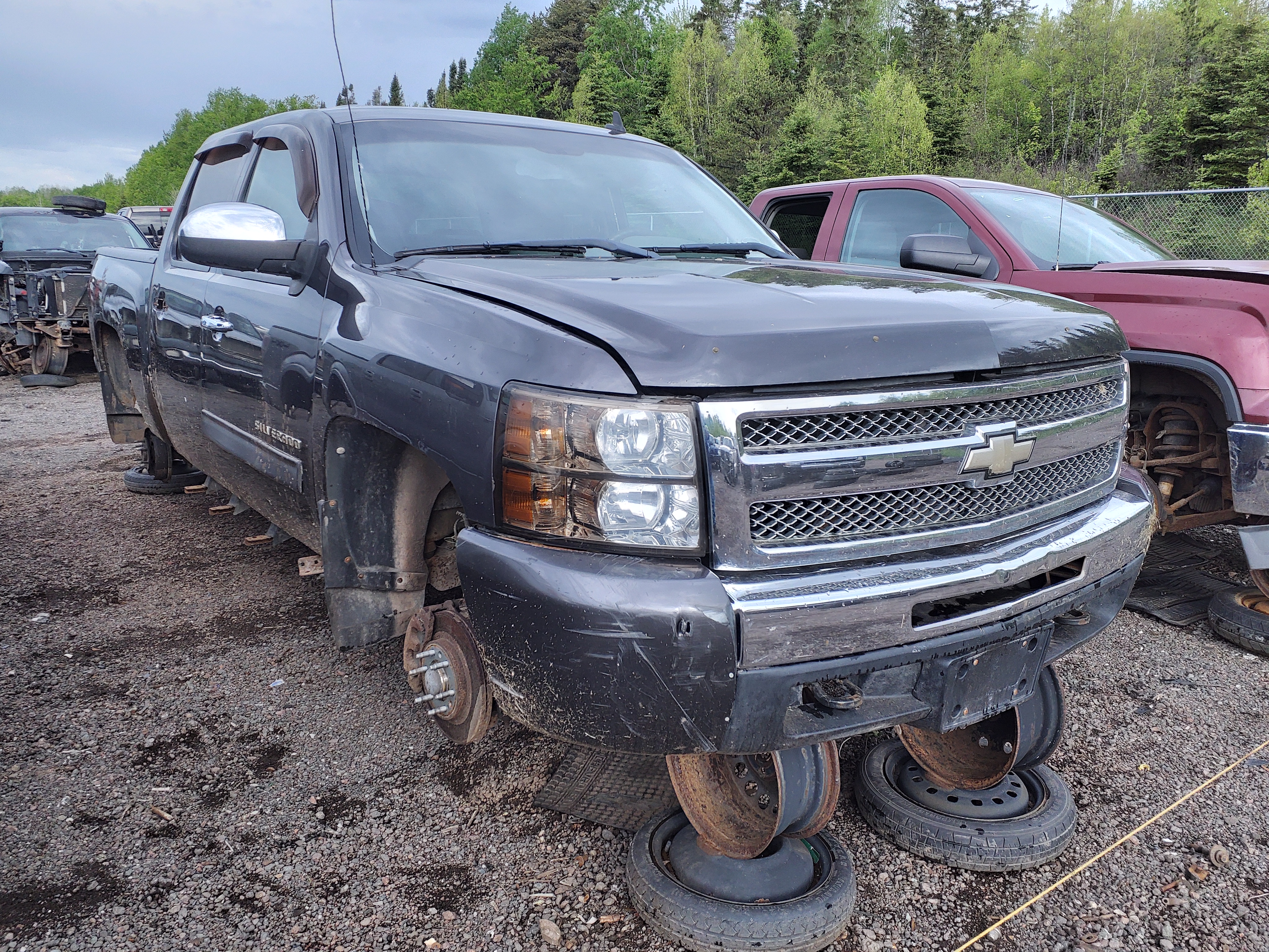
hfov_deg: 67.3
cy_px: 476
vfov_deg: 53.1
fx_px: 953
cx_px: 634
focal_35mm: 26
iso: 40
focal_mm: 3.58
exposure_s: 1/139
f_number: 1.9
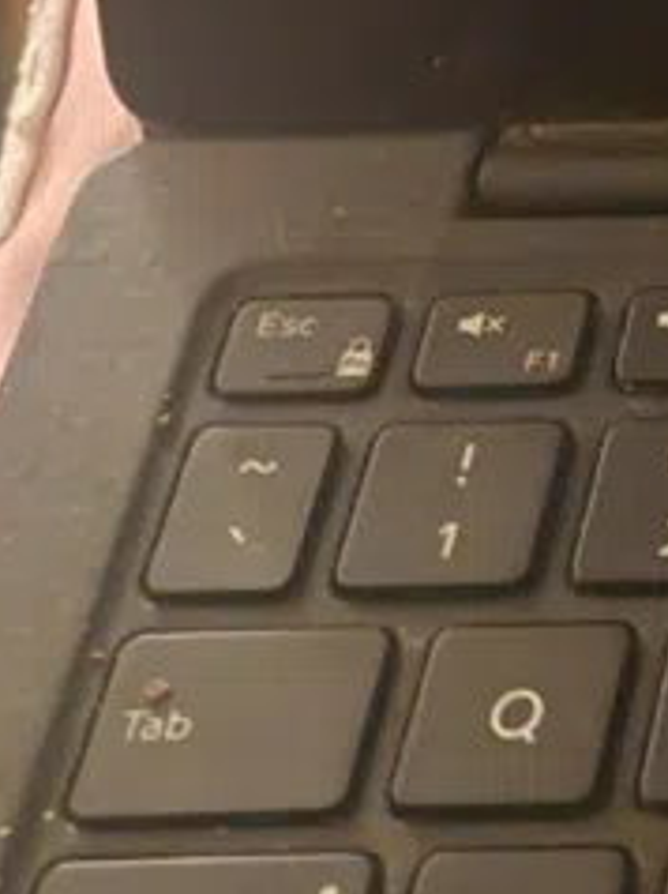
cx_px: 1670
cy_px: -655
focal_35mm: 132
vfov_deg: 13.6
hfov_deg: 9.7
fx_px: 3402
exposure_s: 1/9.99
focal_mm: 5.4
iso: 1250
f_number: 1.8
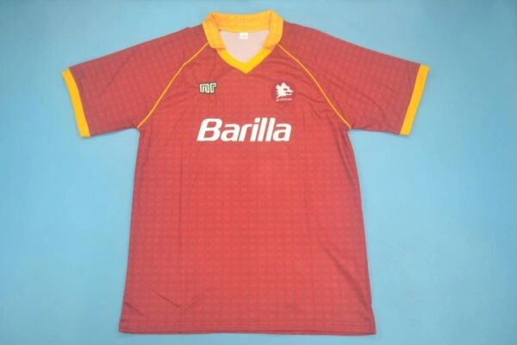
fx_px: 474
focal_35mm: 33
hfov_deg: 57.2
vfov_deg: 40.0
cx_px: 258
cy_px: 172
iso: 200
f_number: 3.8
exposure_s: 1/80
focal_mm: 22
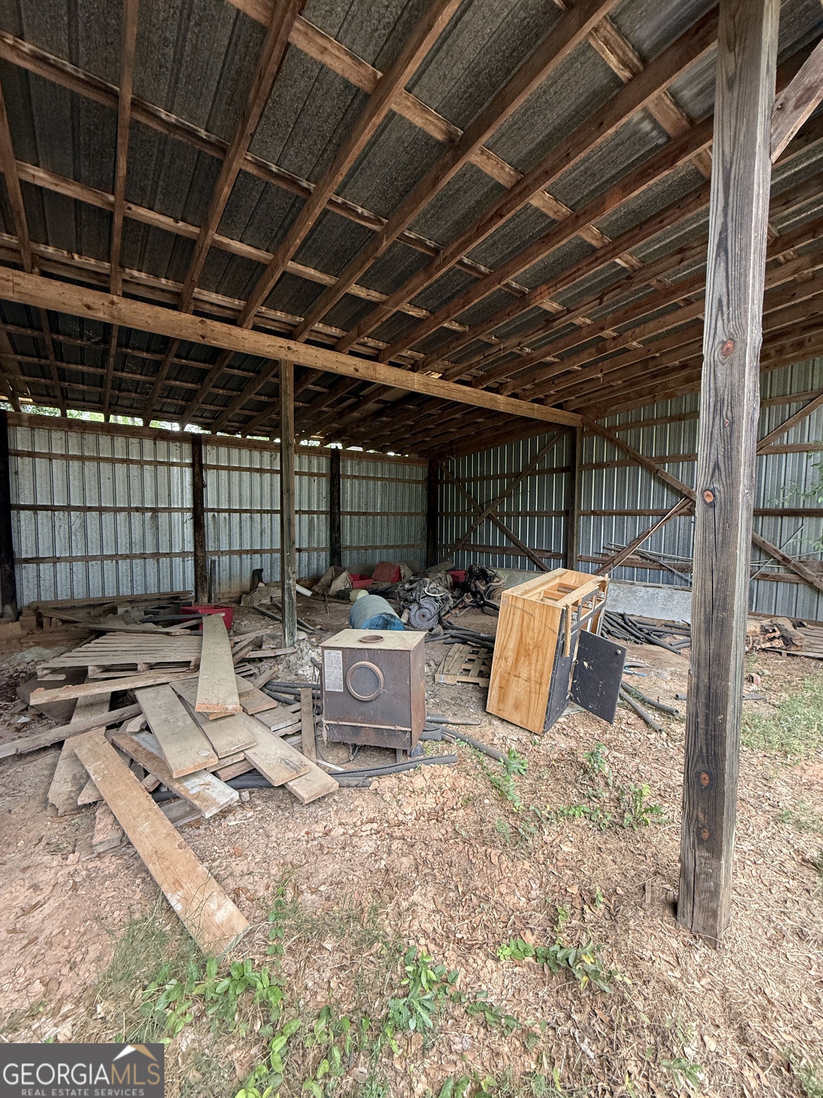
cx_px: 412
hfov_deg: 85.7
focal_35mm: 14
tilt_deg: -2.8
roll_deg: -0.8
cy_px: 549
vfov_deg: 102.1
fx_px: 444
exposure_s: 1/99
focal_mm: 2.22
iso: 250
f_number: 2.2
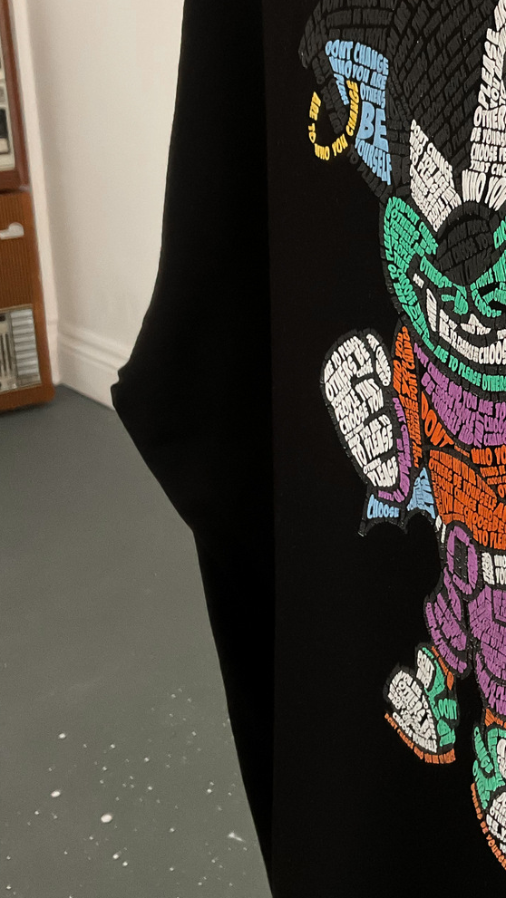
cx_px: 542
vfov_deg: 40.4
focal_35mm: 51
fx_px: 1216
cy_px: 361
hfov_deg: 22.3
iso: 160
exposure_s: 1/60
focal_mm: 3
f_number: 1.8
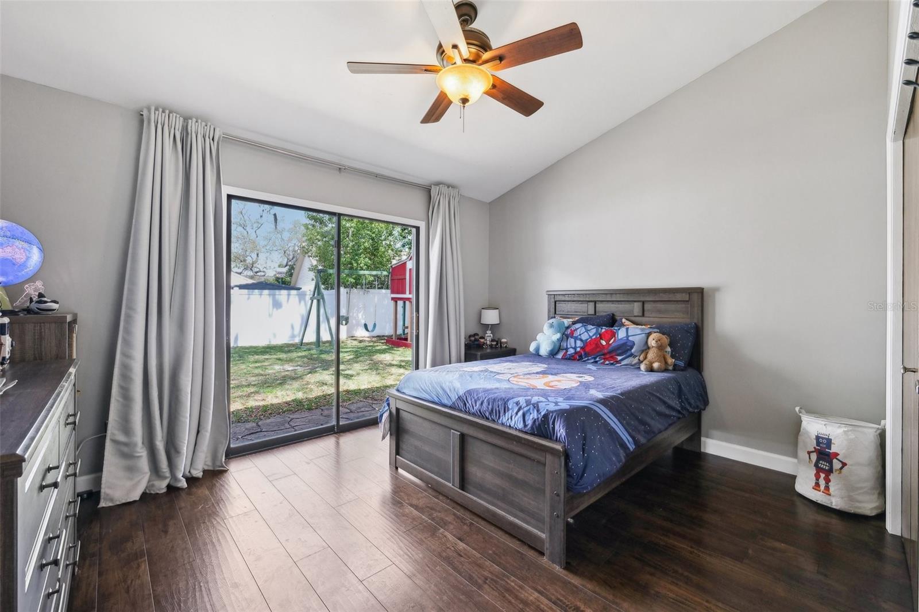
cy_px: 306
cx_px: 460
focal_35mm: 14
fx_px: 357
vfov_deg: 81.2
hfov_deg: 104.3
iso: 400
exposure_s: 1/25
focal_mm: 14
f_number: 8
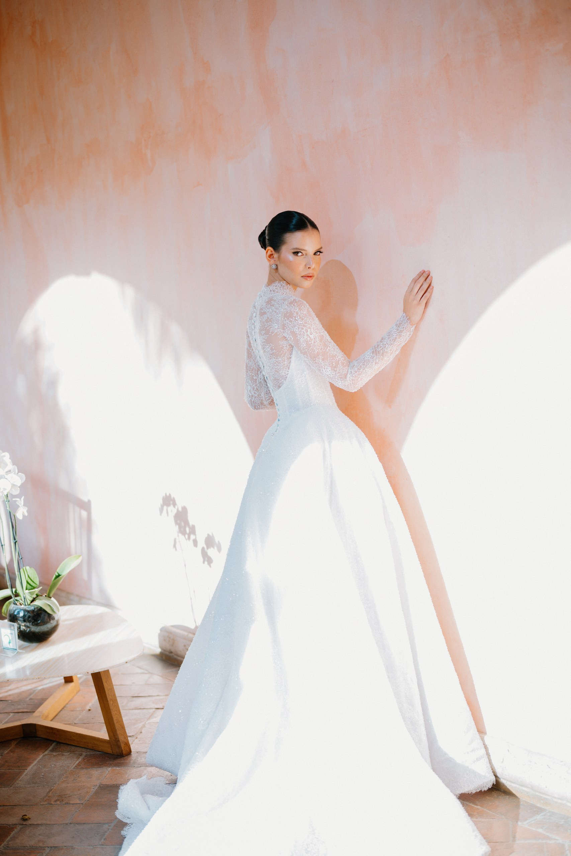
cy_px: 428
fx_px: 1189
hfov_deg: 27.0
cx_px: 286
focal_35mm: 50
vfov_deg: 39.6
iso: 40
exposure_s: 1/200
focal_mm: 50
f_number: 2.2
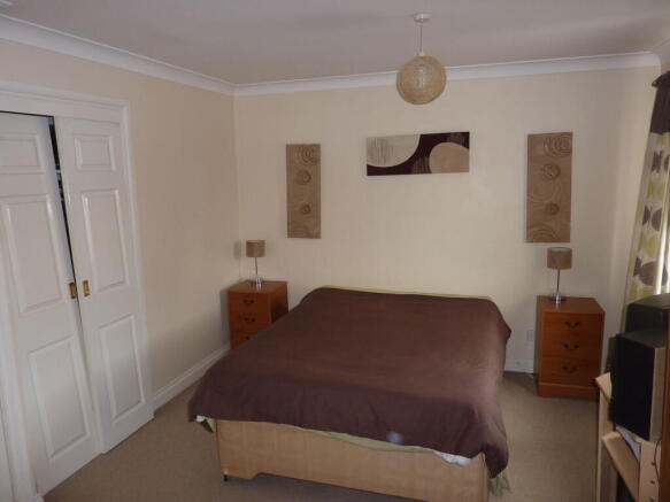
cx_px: 335
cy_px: 251
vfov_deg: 54.9
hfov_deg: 69.4
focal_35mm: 25
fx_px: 484
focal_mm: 4.1
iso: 160
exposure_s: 1/30
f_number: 3.3
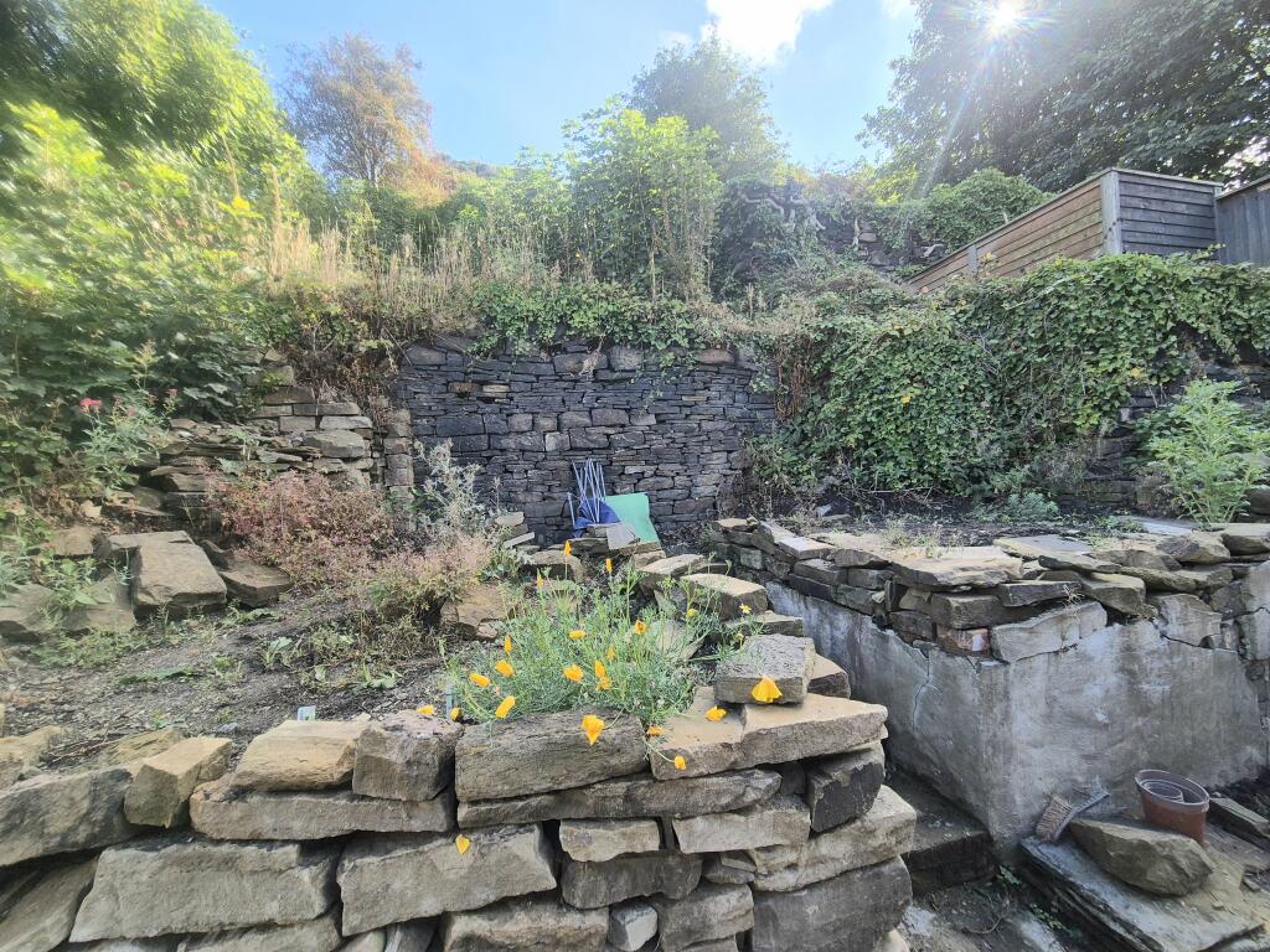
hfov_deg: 106.2
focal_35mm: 13
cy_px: 476
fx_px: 477
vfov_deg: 89.9
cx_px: 635
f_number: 2.2
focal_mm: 2.2
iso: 50
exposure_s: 1/500
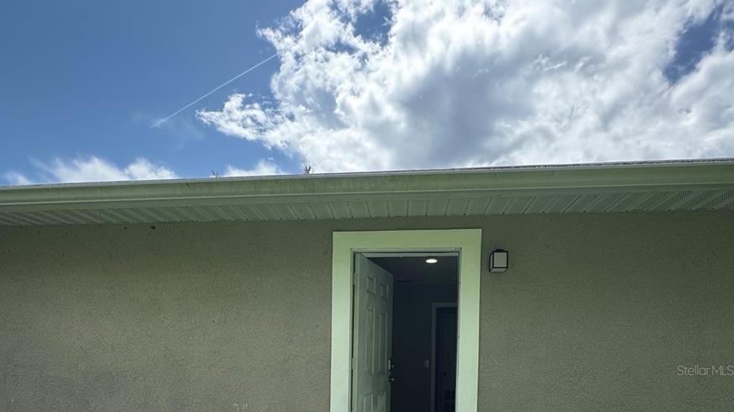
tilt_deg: +0.8
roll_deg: -0.4
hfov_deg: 83.8
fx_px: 409
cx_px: 358
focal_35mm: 21
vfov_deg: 48.1
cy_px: 370
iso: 40
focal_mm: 2.22
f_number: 2.2
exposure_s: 1/556
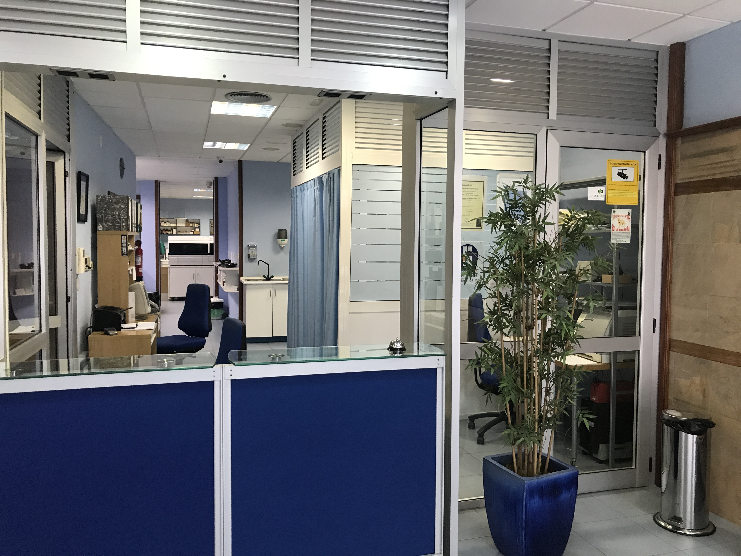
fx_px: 599
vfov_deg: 49.7
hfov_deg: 63.4
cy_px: 278
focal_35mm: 28
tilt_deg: -1.8
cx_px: 370
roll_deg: +0.1
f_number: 1.8
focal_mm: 3.99
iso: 40
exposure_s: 1/25
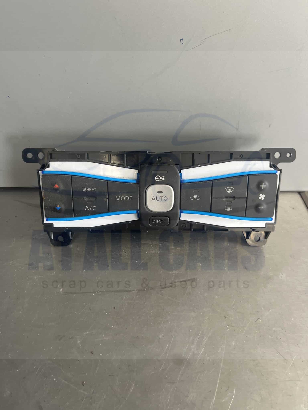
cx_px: 154
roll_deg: +0.5
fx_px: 308
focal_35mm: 26
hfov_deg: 53.1
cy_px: 205
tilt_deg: -42.9
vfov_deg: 67.3
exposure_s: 1/121
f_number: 1.6
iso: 125
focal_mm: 5.1
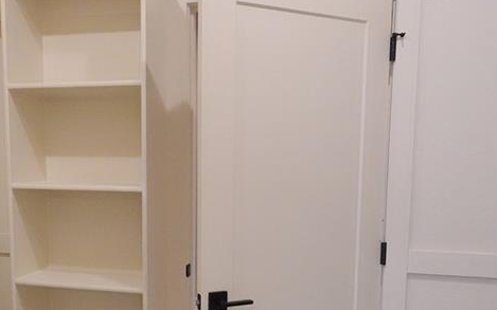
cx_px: 197
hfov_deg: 49.0
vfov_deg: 31.5
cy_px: 229
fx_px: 542
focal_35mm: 40
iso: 3200
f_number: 5
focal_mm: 6.9
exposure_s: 1/125
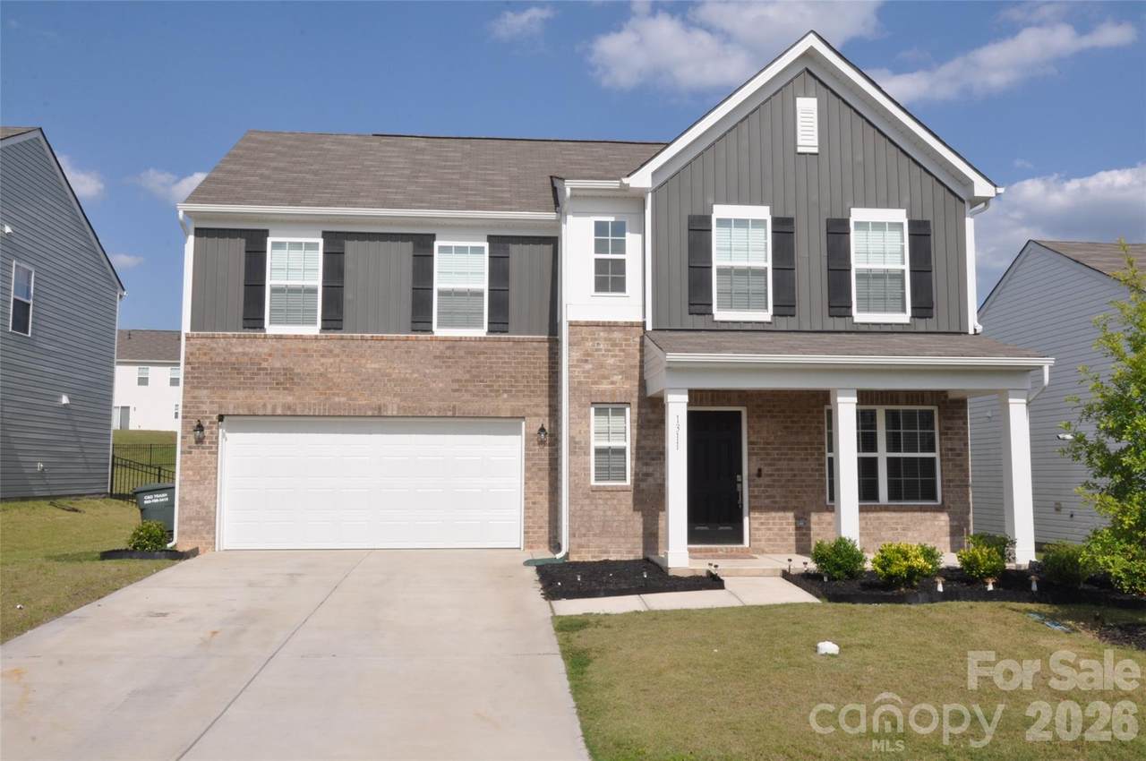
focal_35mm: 30
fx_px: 954
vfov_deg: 43.5
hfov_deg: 62.0
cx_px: 573
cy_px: 380
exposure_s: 1/160
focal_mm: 20
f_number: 6.3
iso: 400
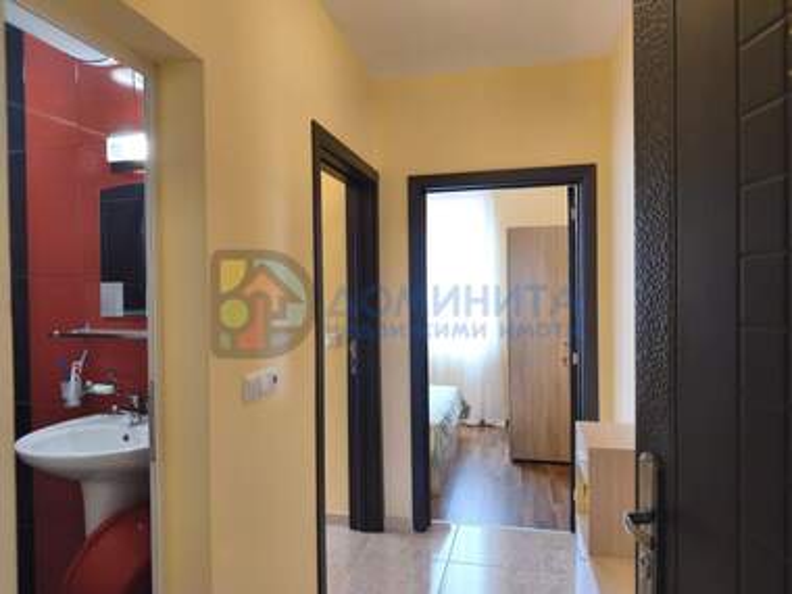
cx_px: 396
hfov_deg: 73.9
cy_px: 297
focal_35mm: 23
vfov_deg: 58.9
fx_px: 526
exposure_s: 1/50
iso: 250
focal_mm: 6.18
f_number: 1.65
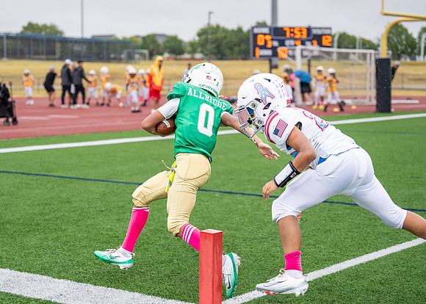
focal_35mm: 78
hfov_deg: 25.6
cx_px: 186
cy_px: 145
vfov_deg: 18.4
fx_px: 938
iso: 400
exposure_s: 1/1000
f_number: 2.8
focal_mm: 70
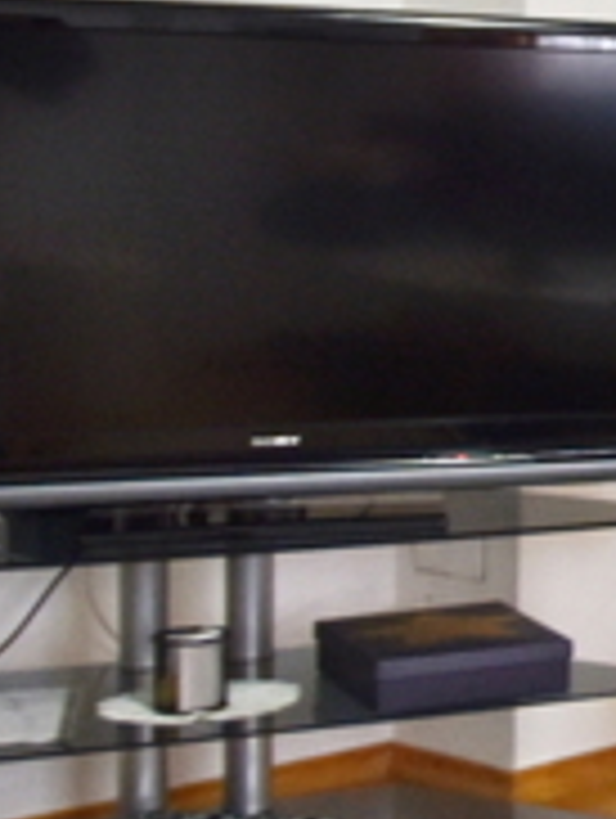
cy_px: 230
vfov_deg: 20.5
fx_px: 2249
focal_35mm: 95
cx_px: 1700
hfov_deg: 11.4
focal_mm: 10
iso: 320
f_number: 4.5
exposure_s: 1/15
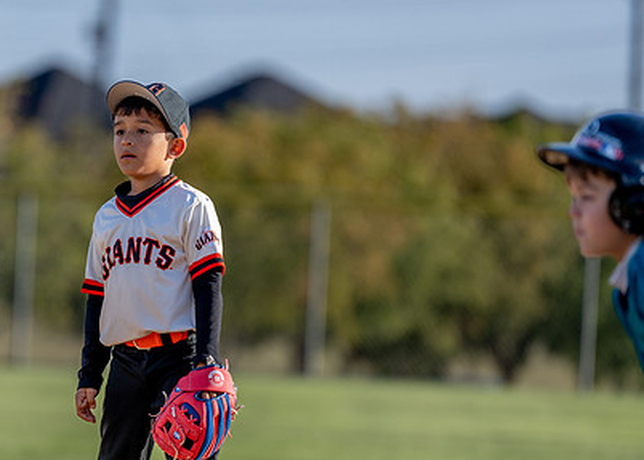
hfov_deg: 5.4
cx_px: 157
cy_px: 283
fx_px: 6821
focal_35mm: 373
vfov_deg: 3.9
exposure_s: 1/1600
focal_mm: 200
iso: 100
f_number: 2.8
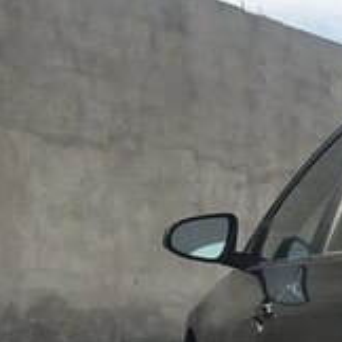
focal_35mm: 101
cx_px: 659
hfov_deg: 14.6
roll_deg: -1.3
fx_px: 1129
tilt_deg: -7.7
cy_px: 385
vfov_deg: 16.6
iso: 20
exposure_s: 1/1330
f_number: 1.8
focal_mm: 3.99
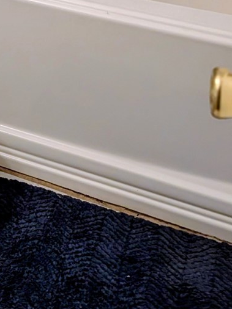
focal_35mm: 91
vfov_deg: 18.9
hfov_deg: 14.3
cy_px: -160
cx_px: -184
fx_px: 814
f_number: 1.68
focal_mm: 6.9
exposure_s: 1/120
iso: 290
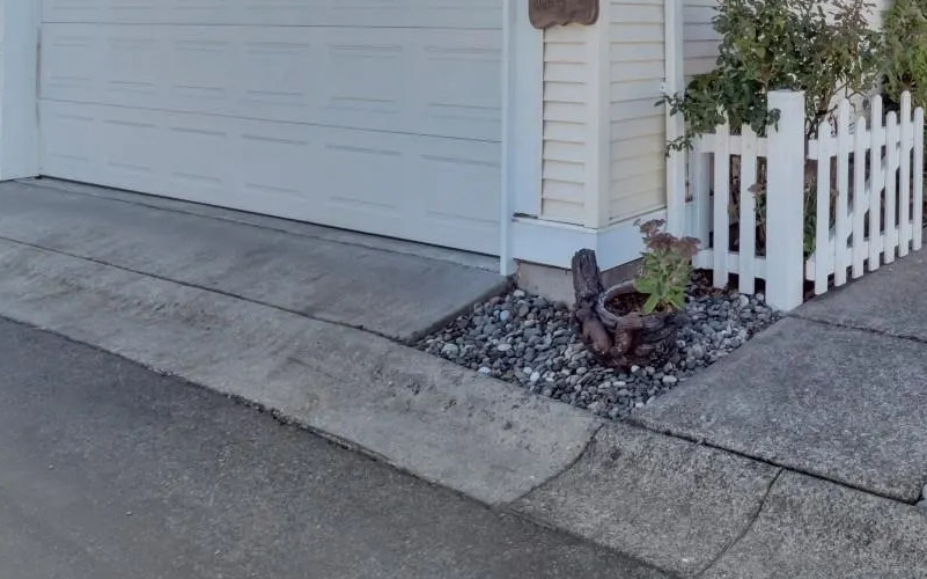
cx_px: 875
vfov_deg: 34.2
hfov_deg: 49.0
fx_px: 859
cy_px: 10
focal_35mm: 34
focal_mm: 11
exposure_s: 1/500
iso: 400
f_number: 8
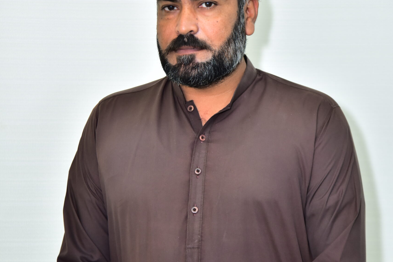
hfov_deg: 14.3
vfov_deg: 9.6
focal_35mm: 143
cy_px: 140
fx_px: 1561
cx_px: 196
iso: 1000
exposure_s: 1/125
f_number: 4
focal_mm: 95
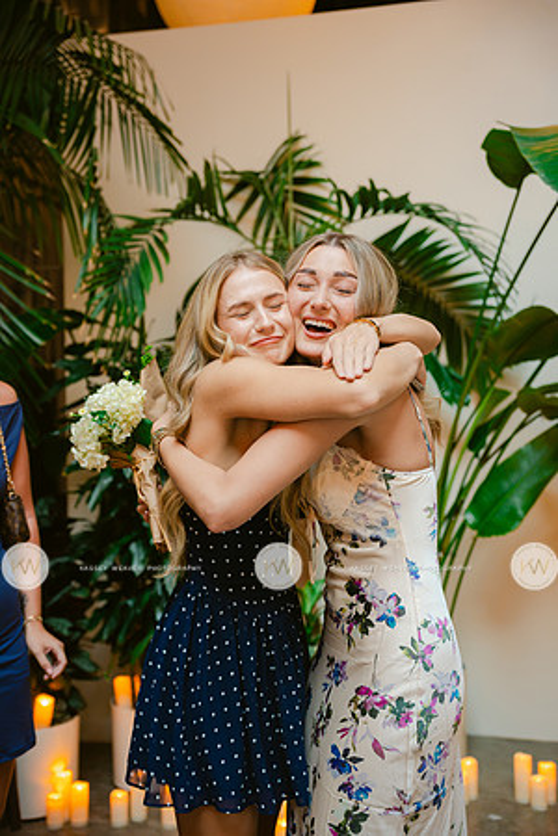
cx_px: 279
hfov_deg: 30.9
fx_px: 1009
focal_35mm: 43
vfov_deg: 45.1
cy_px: 418
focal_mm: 43.4
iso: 1000
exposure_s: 1/250
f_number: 2.8
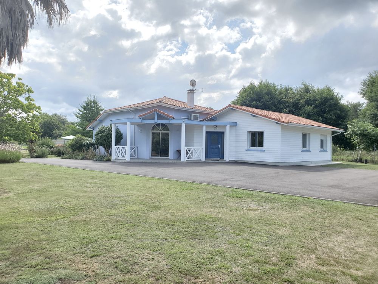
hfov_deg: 67.3
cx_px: 189
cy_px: 142
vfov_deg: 53.1
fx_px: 284
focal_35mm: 26
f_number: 2.4
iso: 50
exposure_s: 1/701
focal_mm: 4.3
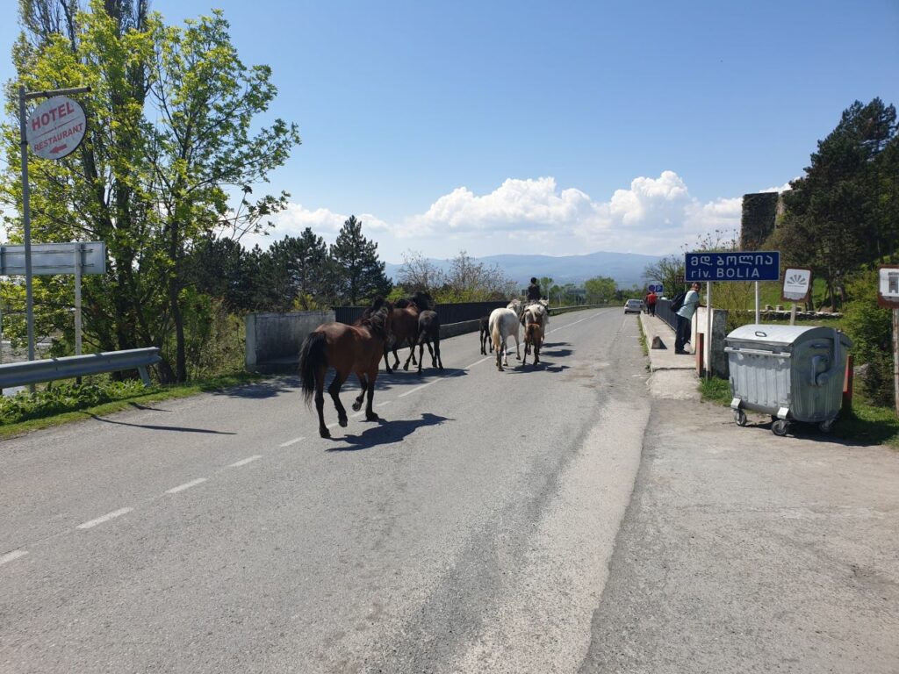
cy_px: 337
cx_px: 450
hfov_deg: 67.3
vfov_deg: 53.1
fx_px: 675
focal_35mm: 26
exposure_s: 1/1695
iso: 50
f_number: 2.4
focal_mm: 4.3
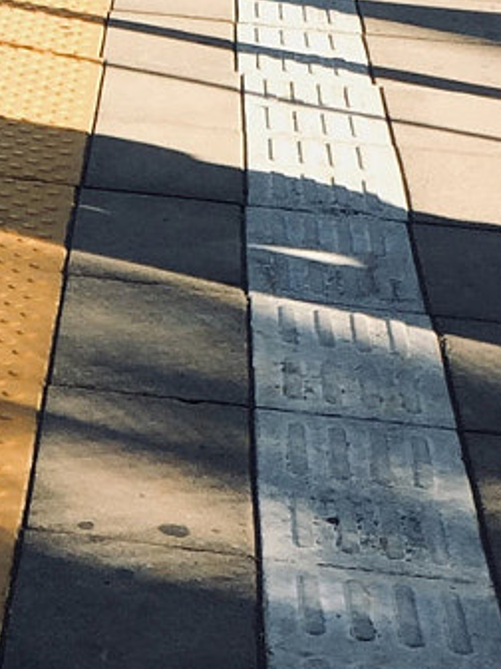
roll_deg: -3.4
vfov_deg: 14.1
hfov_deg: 10.5
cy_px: 635
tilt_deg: -24.3
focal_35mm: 138
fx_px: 2663
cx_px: -155
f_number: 2.2
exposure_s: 1/384
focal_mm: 4.15
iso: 32
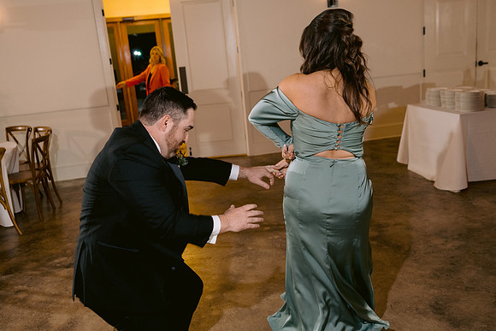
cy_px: 166
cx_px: 248
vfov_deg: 37.9
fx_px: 482
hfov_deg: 54.4
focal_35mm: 35
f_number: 3.2
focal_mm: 35
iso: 1600
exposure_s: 1/125
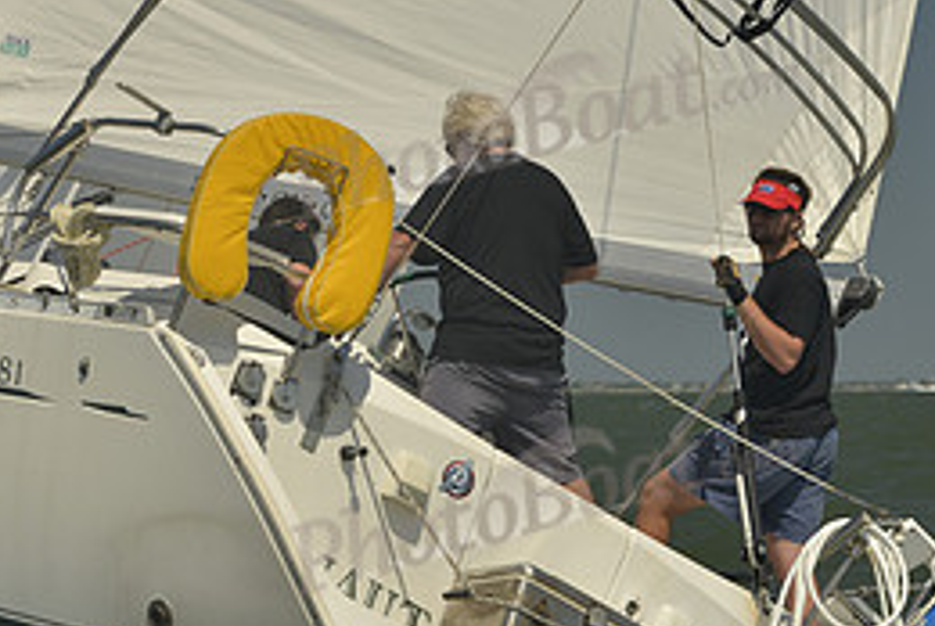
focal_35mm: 156
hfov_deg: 13.0
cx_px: 108
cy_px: 365
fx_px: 4056
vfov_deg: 8.8
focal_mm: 70
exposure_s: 1/1000
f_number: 8
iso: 280
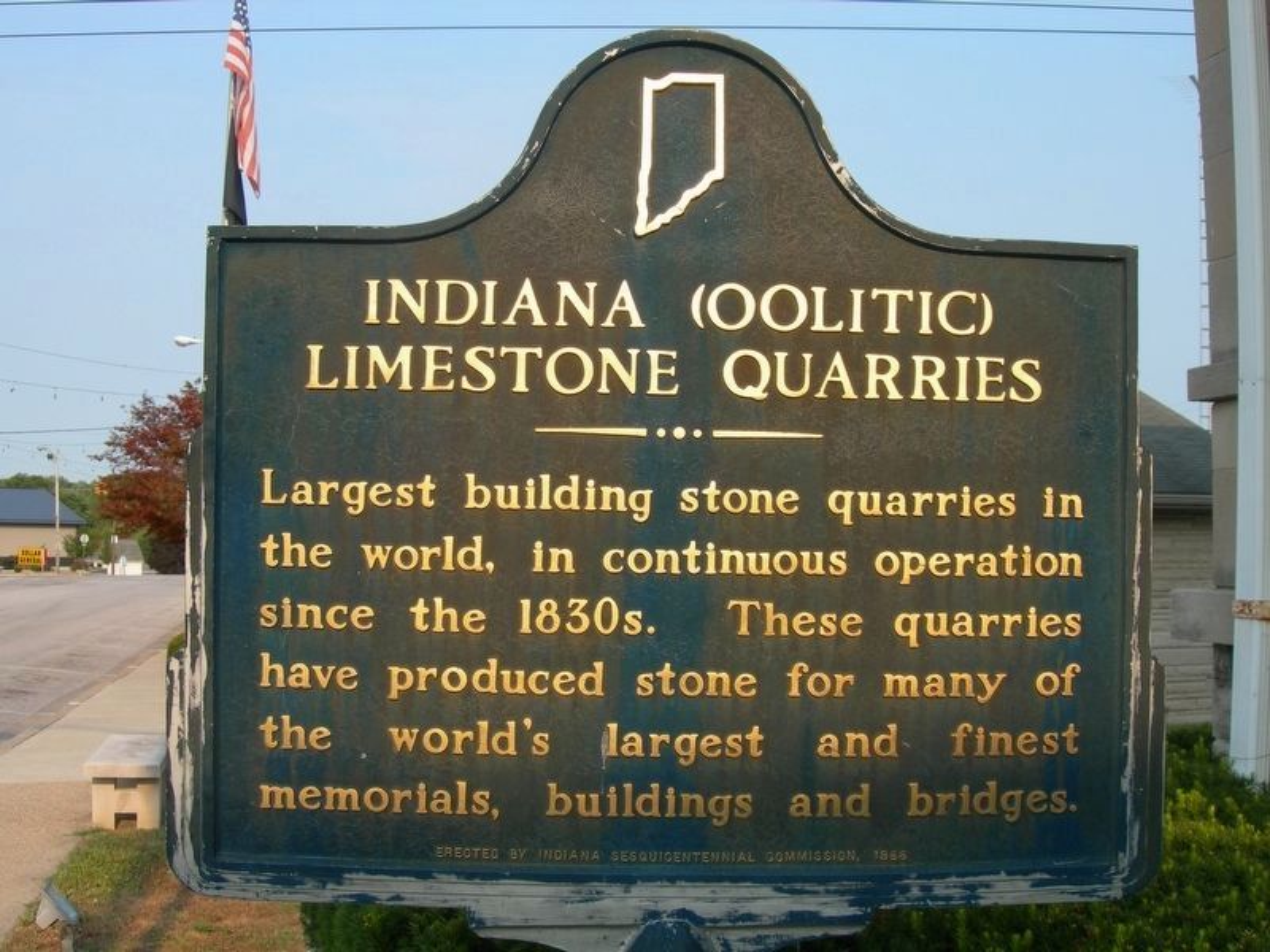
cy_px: 476
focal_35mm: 38
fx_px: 1394
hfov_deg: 49.0
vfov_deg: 37.7
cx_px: 635
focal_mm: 7.8
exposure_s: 1/232
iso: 50
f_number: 4.8
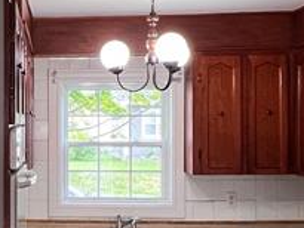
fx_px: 571
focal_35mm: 65
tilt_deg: -2.3
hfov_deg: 28.2
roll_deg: +0.9
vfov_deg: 22.5
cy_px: 147
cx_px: 7
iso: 250
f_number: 1.8
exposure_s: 1/60
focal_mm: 1.57
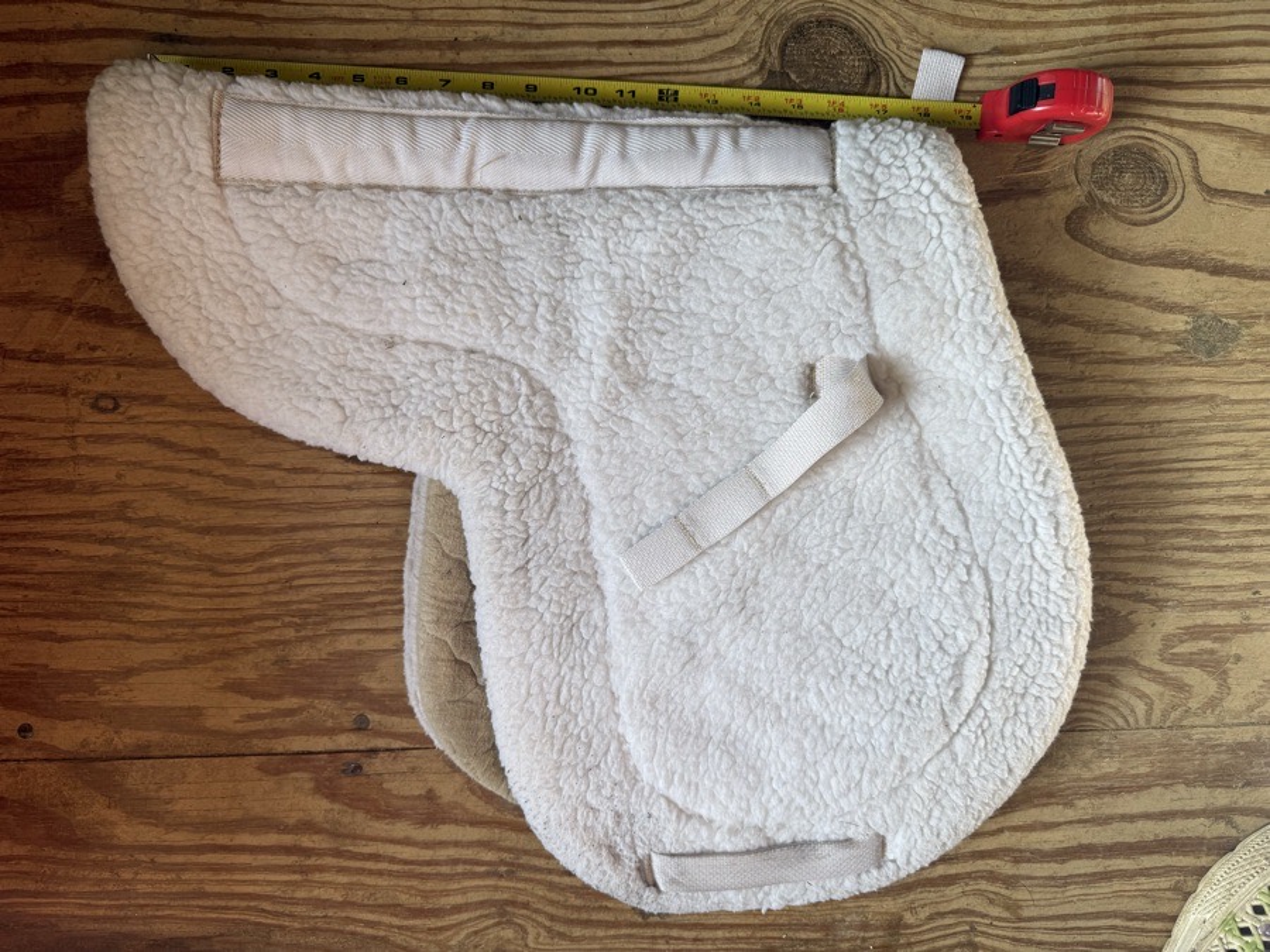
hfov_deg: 71.6
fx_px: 881
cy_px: 476
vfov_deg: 56.8
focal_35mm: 24
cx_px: 635
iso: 64
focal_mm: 6.76
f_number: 1.78
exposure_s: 1/185
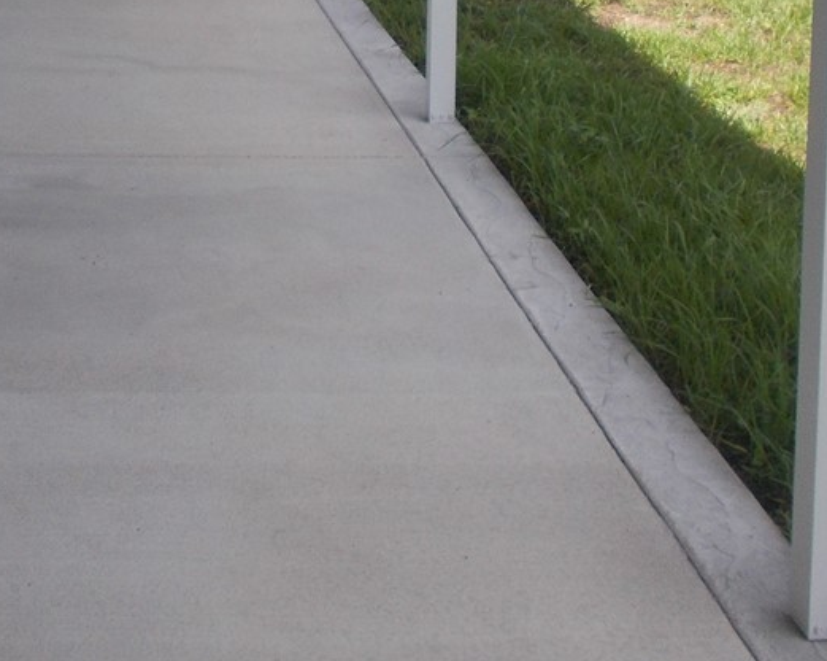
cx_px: 159
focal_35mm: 78
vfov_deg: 18.7
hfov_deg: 24.1
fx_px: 1908
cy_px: -99
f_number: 8
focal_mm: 4.6
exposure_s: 1/100
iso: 80
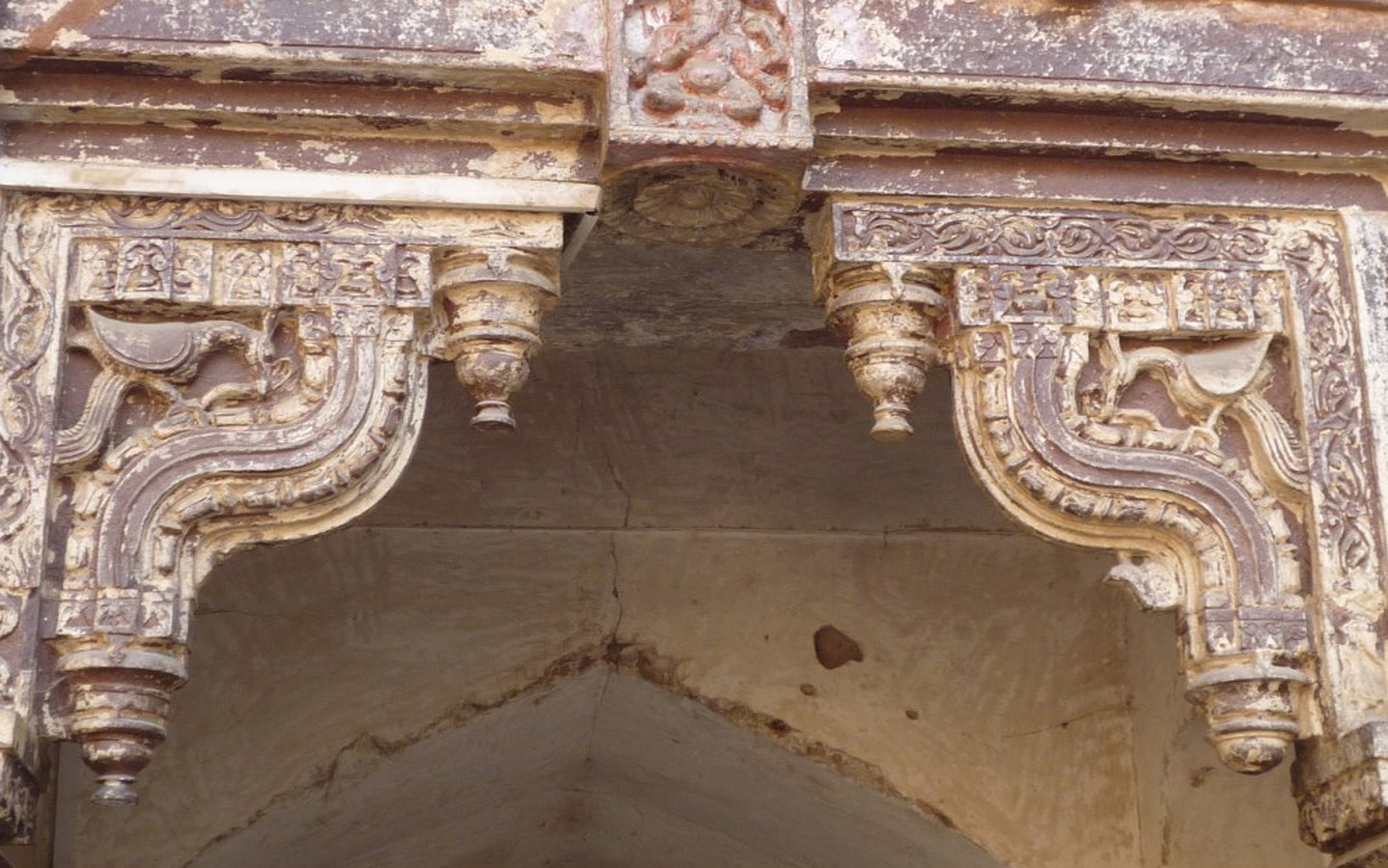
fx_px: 2573
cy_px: 395
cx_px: 738
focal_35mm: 68
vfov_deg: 19.2
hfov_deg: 30.2
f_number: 4.3
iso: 125
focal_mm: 7.8
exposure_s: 1/40
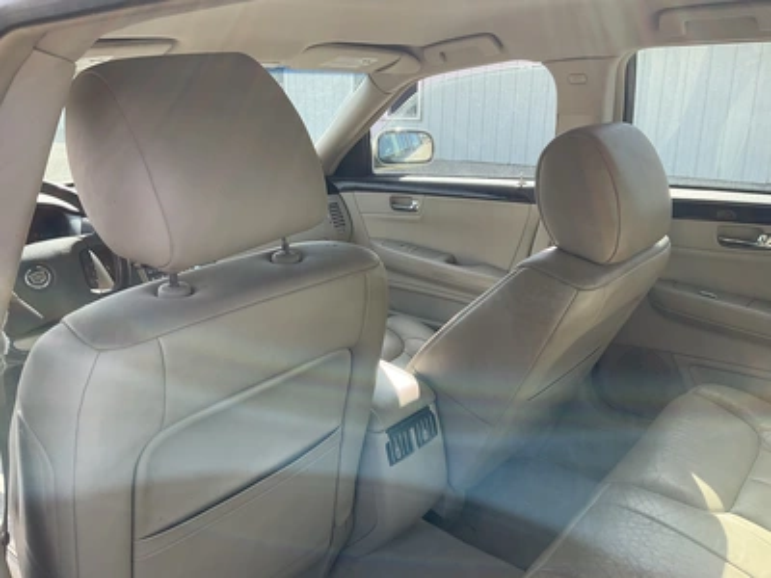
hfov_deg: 61.7
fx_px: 646
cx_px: 386
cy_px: 289
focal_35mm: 29
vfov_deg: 48.2
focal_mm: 3
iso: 25
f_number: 1.8
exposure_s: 1/412
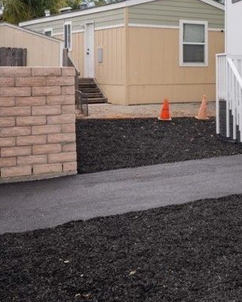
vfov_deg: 30.7
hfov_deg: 21.0
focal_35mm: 59
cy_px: 37
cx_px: 383
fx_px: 528
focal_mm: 23
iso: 100
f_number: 16
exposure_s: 1/25
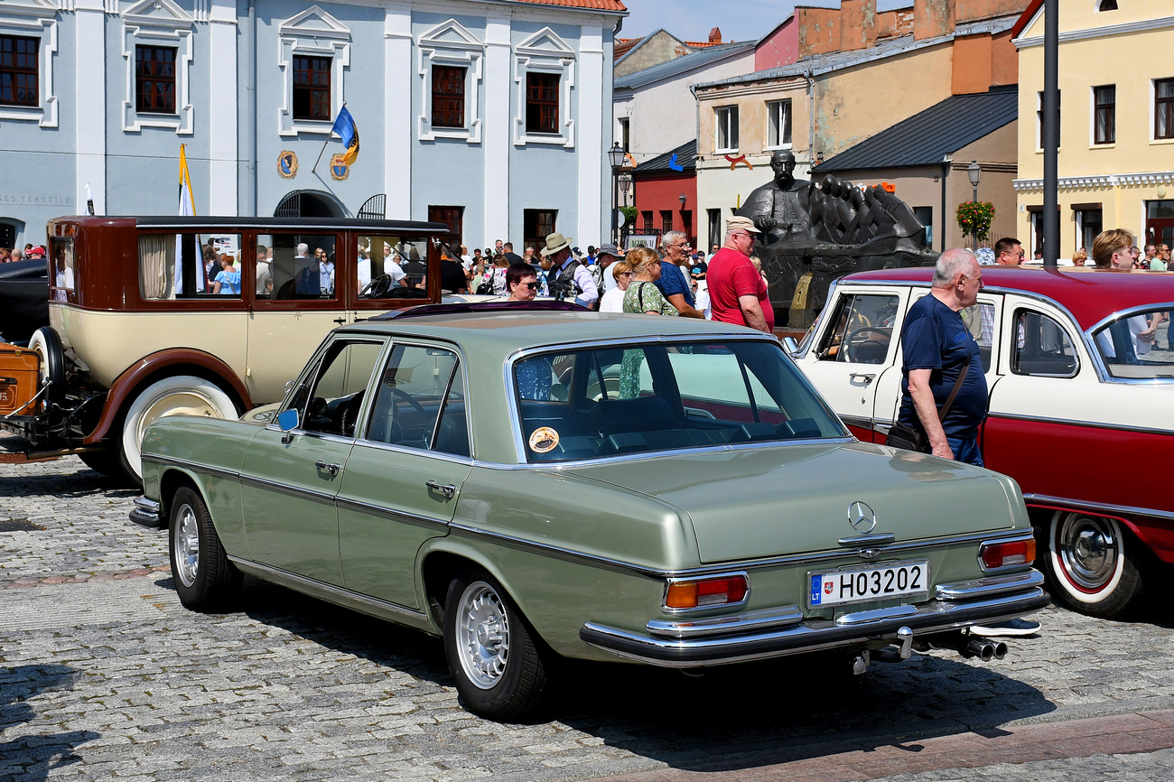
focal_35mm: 48
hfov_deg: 41.1
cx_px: 587
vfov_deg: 28.1
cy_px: 391
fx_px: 1565
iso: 200
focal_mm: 32
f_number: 6.3
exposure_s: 1/1600
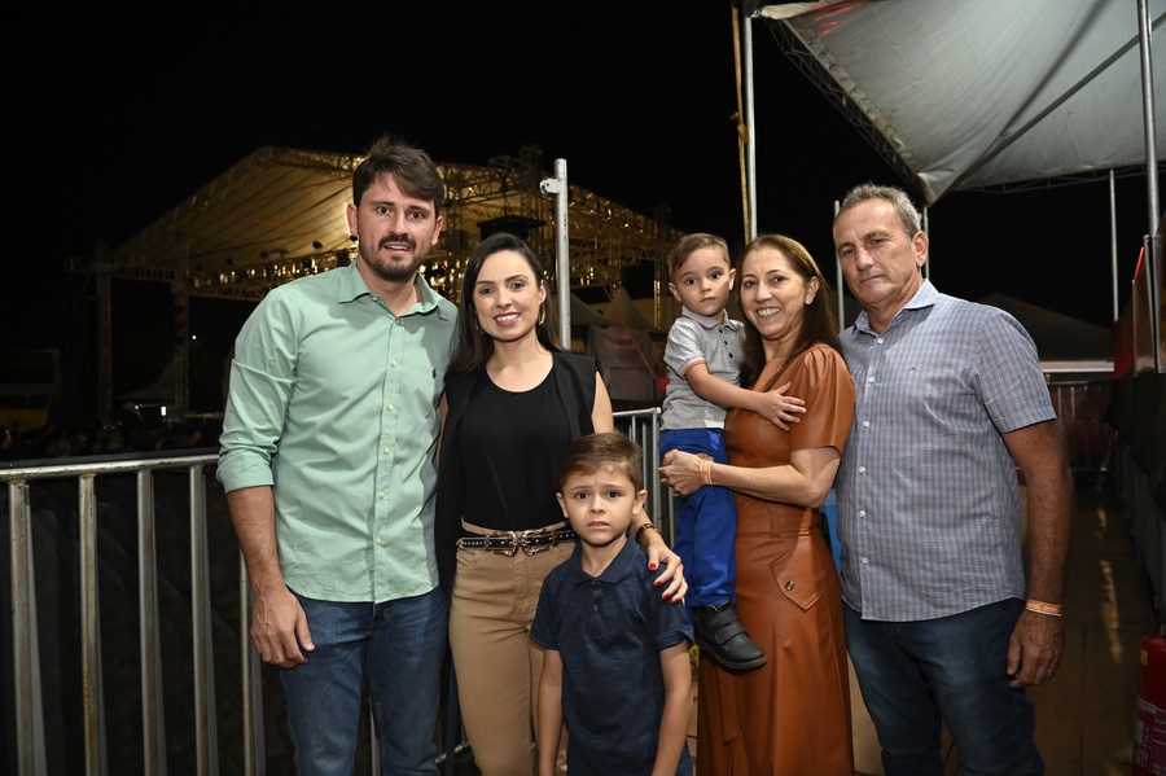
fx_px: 777
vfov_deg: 53.1
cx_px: 583
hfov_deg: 73.8
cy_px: 388
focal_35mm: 24
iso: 5000
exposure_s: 1/60
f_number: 4
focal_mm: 24
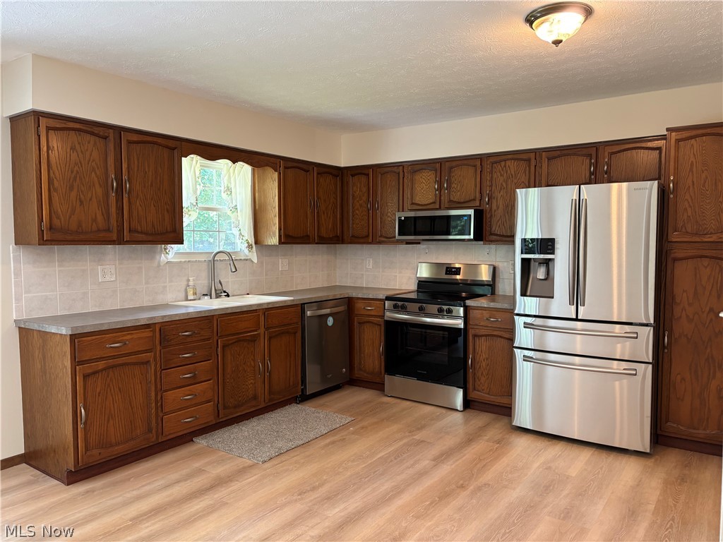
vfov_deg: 53.1
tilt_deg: -3.4
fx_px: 543
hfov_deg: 67.3
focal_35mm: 26
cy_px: 271
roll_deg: -0.4
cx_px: 362
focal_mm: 5.96
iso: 125
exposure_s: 1/60
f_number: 1.6
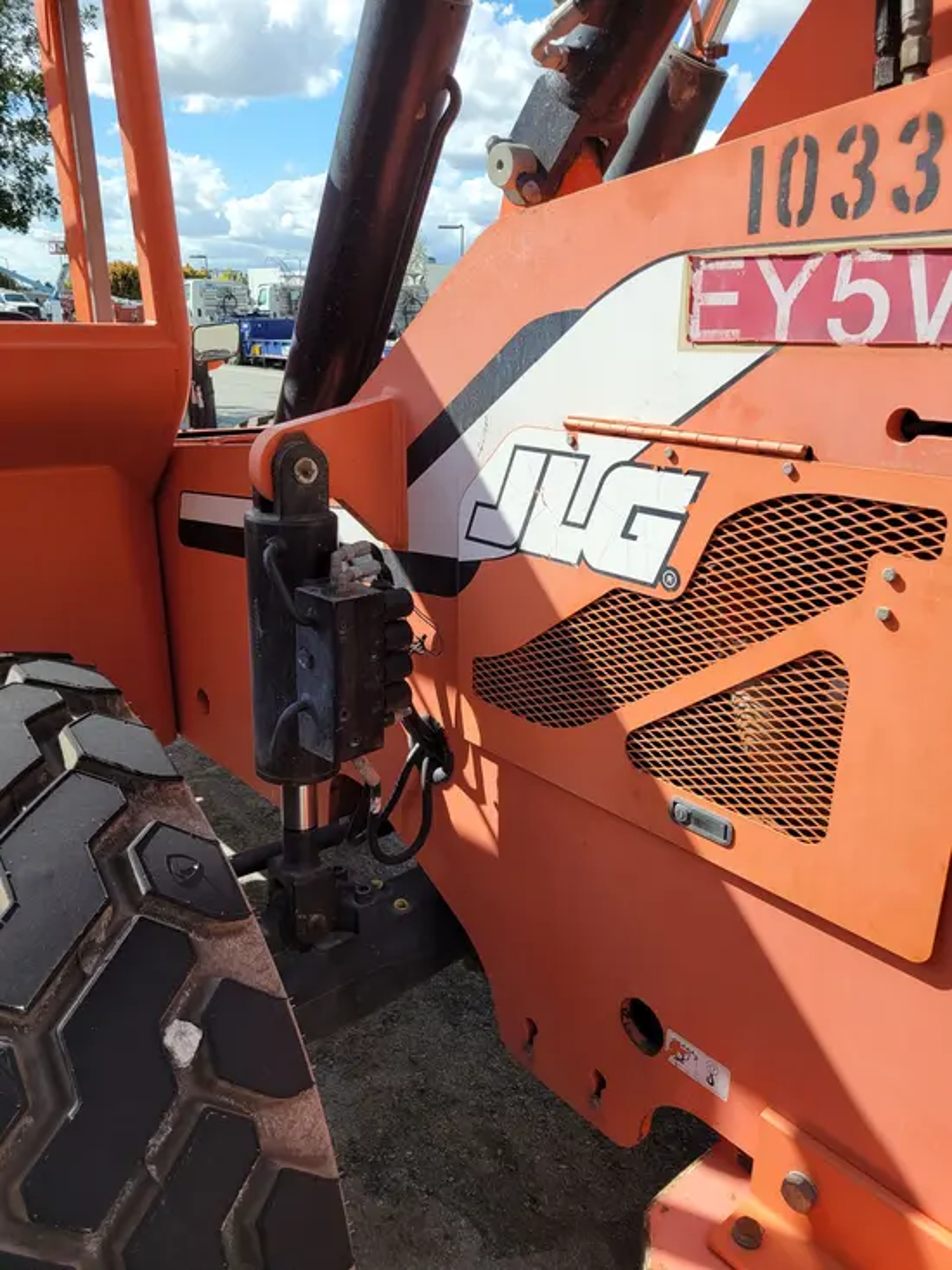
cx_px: 476
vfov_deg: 67.3
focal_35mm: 26
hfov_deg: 53.1
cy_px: 635
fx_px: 953
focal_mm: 5.4
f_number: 1.8
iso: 40
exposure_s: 1/1636
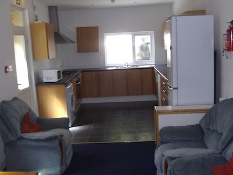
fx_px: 276
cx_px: 110
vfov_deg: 35.1
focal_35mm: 41
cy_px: 77
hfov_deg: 45.8
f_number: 3.2
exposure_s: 1/50
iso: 148
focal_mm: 4.9
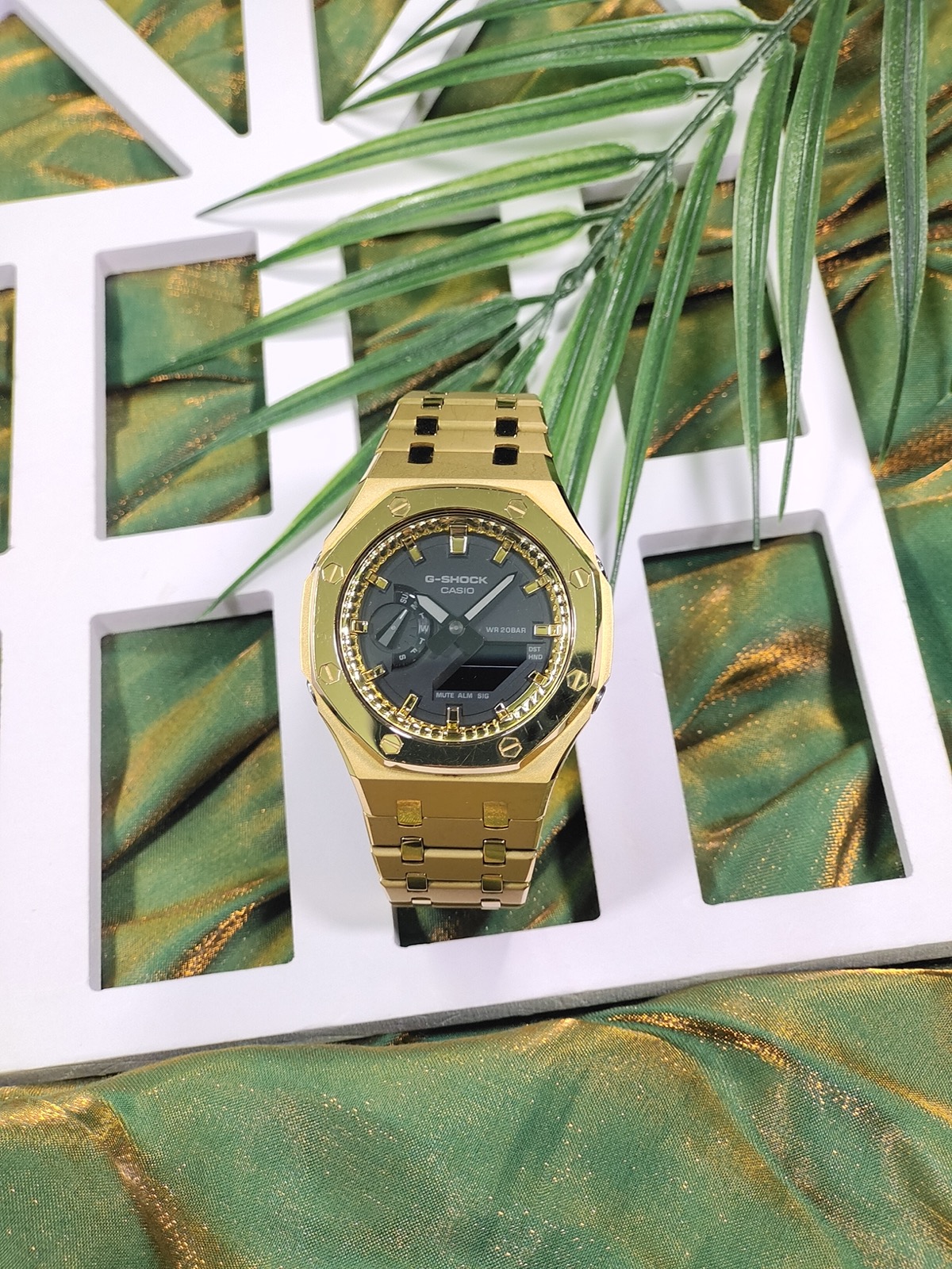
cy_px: 634
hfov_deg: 29.1
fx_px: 1833
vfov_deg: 38.2
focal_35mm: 50
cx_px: 476
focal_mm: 7.55
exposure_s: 1/100
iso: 81
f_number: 2.08
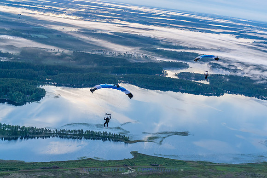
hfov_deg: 37.2
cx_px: 155
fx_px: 396
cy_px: 103
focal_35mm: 53
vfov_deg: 25.3
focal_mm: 46
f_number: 4
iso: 1000
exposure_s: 1/2000
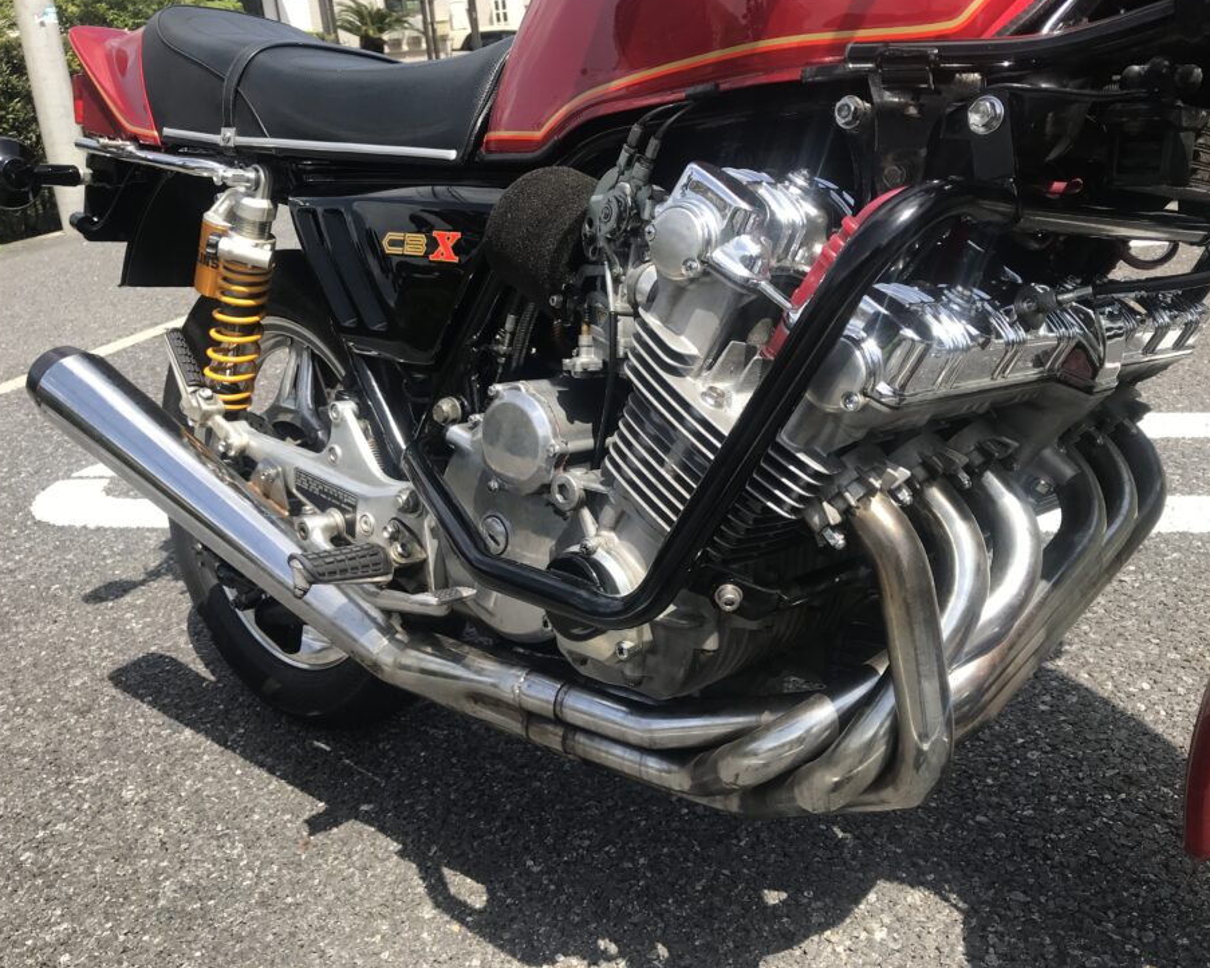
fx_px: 1110
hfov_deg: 57.1
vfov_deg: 47.1
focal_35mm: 31
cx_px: 647
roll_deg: +5.4
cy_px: 476
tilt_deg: -22.4
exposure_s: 1/1140
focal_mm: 3.99
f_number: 1.8
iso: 20
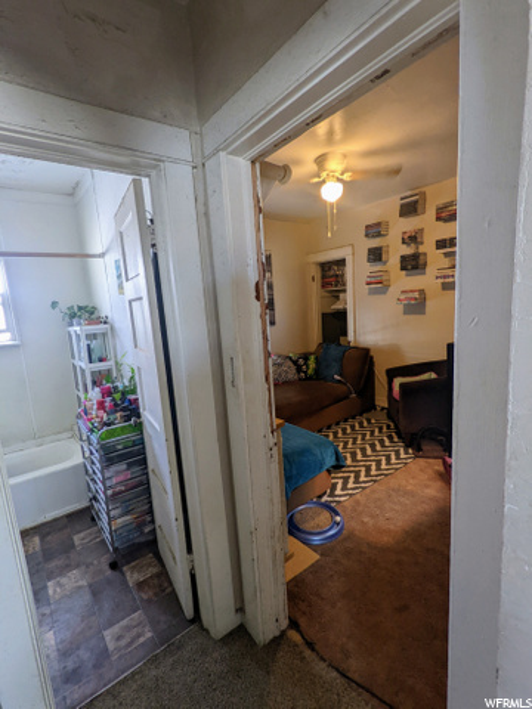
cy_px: 354
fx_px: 328
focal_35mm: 16
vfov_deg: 94.5
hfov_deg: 78.1
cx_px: 266
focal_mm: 2.22
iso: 168
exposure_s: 1/38.9
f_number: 2.2
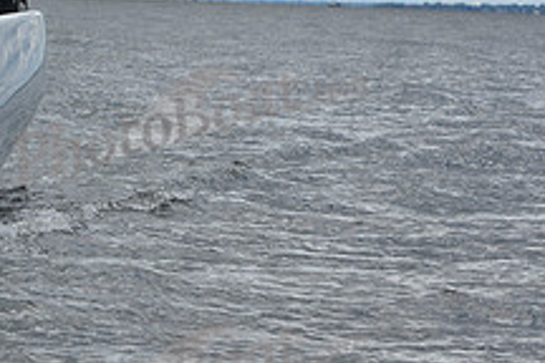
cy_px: 24
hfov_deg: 6.9
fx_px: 4466
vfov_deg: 4.7
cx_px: -116
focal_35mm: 295
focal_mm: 110
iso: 250
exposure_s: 1/1000
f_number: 9
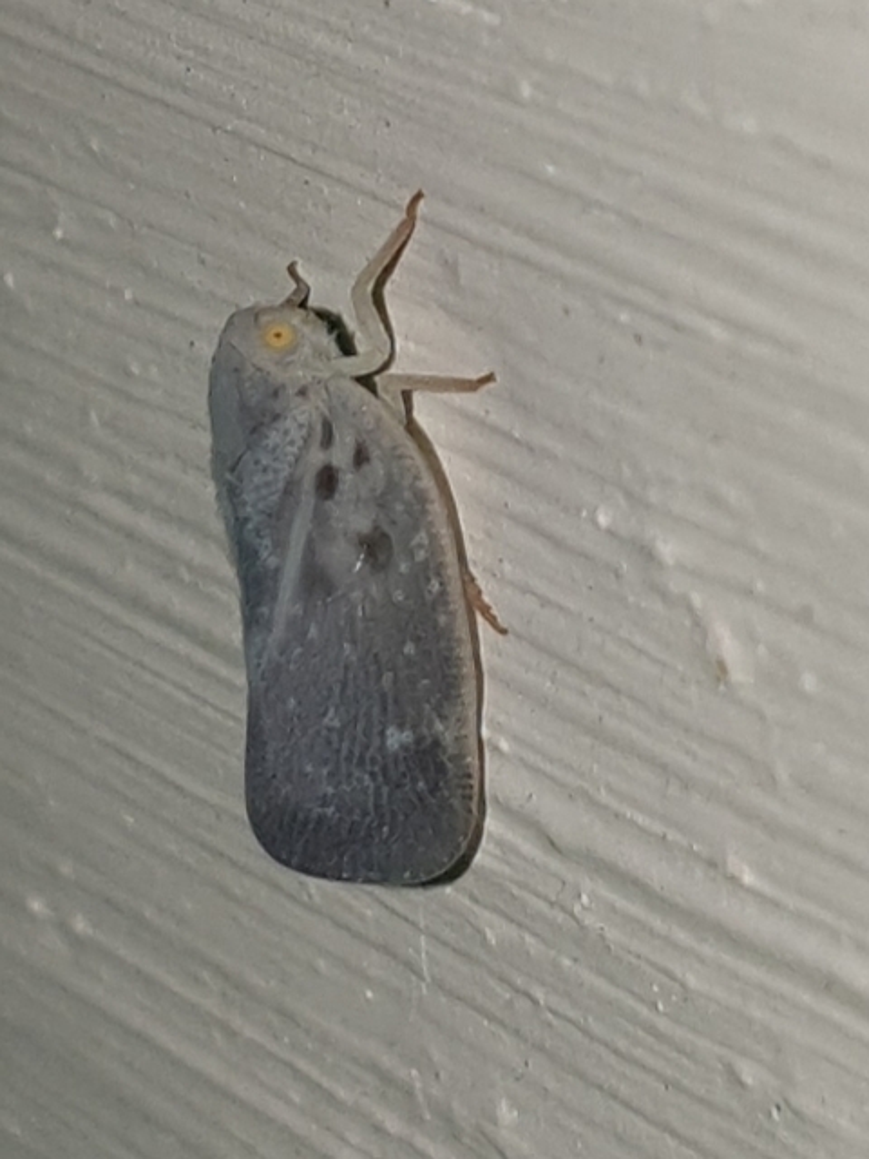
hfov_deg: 53.1
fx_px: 870
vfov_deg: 67.3
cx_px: 434
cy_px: 580
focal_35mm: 26
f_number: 2.4
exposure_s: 1/379
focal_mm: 4.3
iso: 50
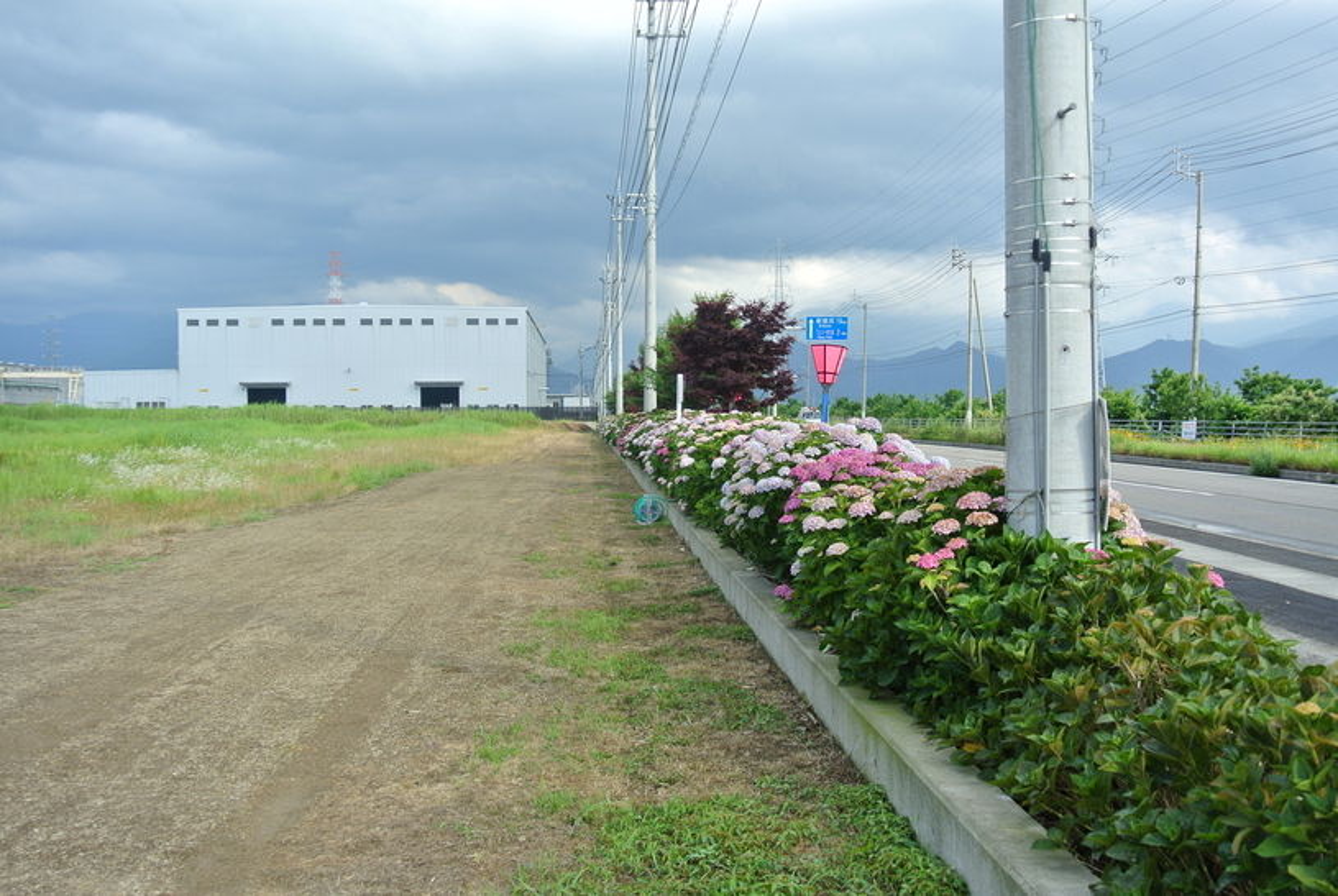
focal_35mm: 37
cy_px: 448
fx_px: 1377
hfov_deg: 51.8
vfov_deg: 36.1
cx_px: 669
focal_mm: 14
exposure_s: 1/400
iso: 100
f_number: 4.5
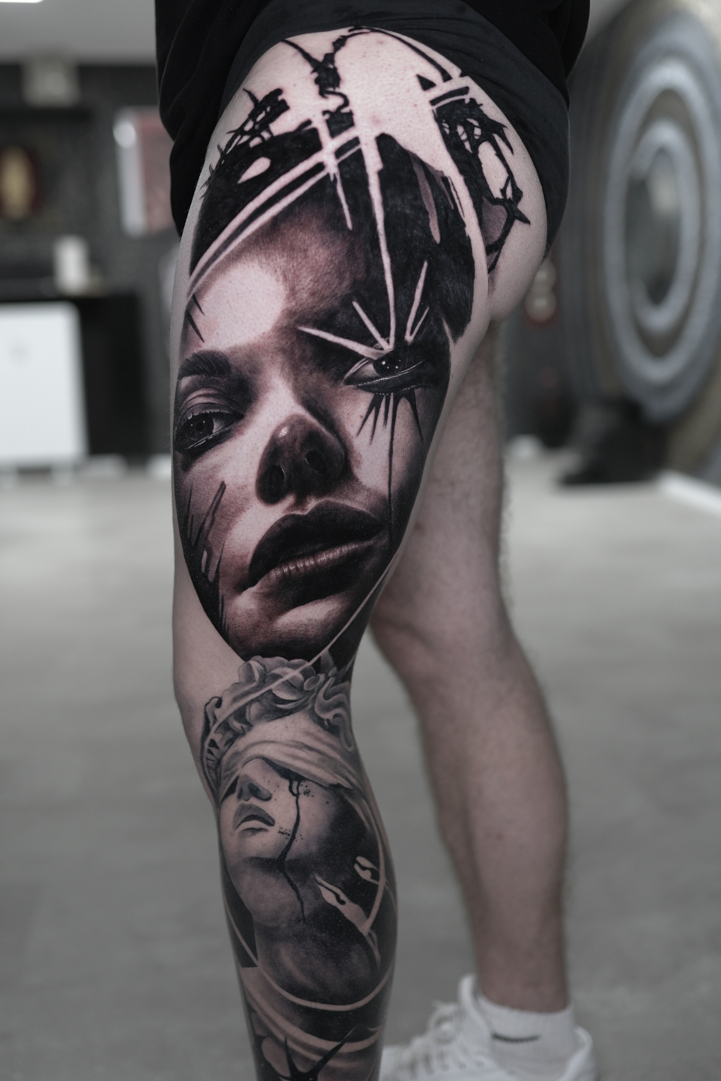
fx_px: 1111
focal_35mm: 37
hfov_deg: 35.9
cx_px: 345
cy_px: 513
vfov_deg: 51.9
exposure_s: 1/80
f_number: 2
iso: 500
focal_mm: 35
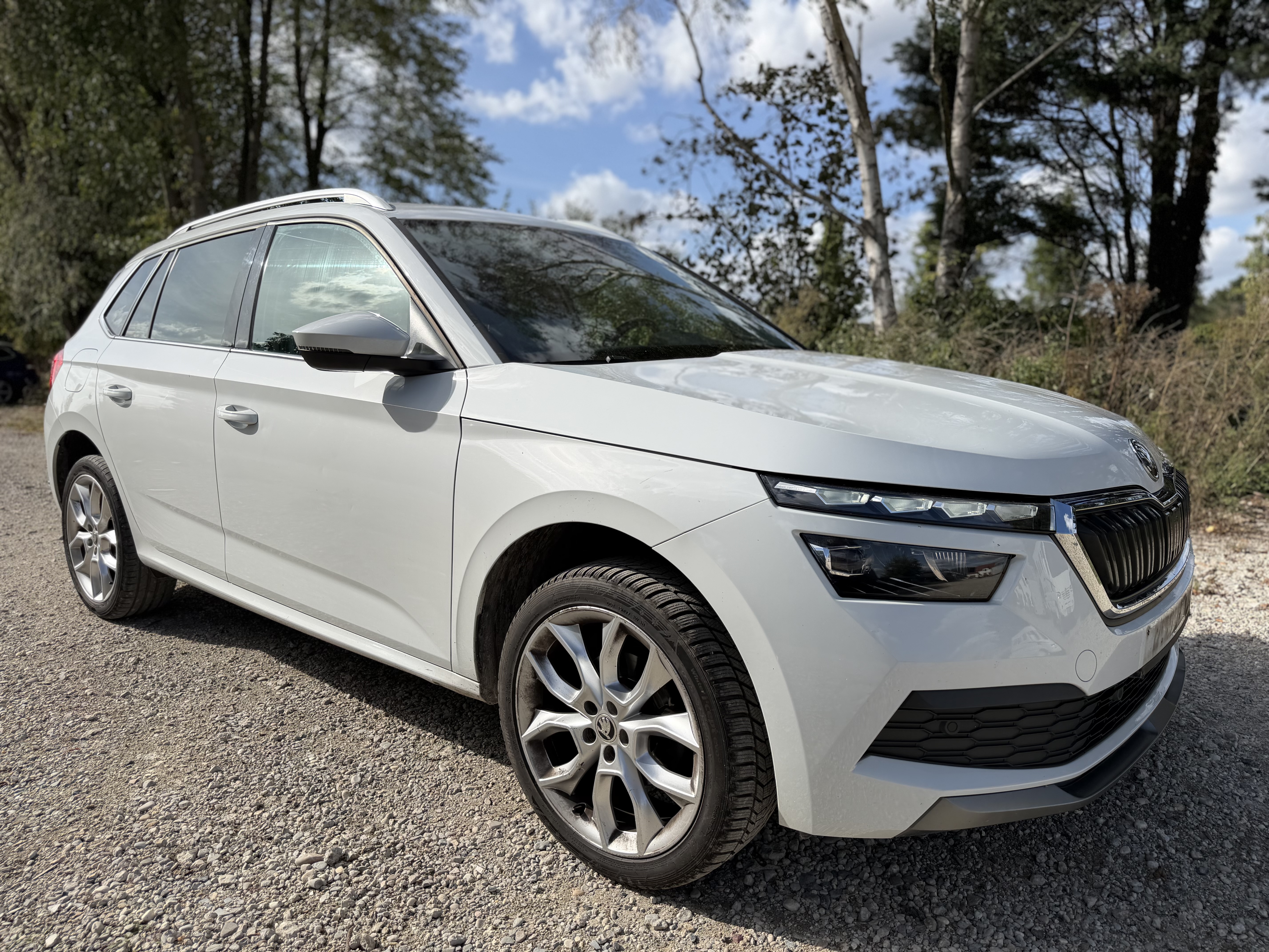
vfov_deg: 56.8
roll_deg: -0.4
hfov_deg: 71.6
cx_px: 634
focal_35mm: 24
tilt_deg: -5.6
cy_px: 476
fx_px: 880
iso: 80
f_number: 1.78
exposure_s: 1/3953
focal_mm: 6.76
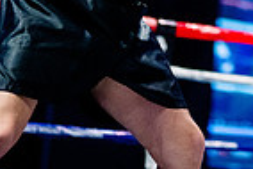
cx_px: 330
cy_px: -141
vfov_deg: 6.6
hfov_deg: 9.9
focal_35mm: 204
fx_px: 1435
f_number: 1.4
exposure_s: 1/1600
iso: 6400
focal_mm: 50
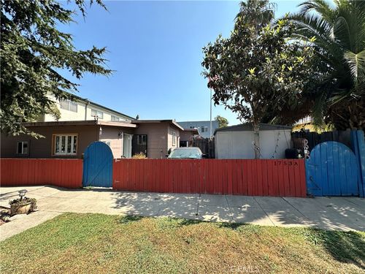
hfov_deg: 102.1
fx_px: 148
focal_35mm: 14
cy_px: 137
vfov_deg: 85.7
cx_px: 182
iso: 40
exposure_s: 1/1401
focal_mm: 2.22
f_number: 2.2
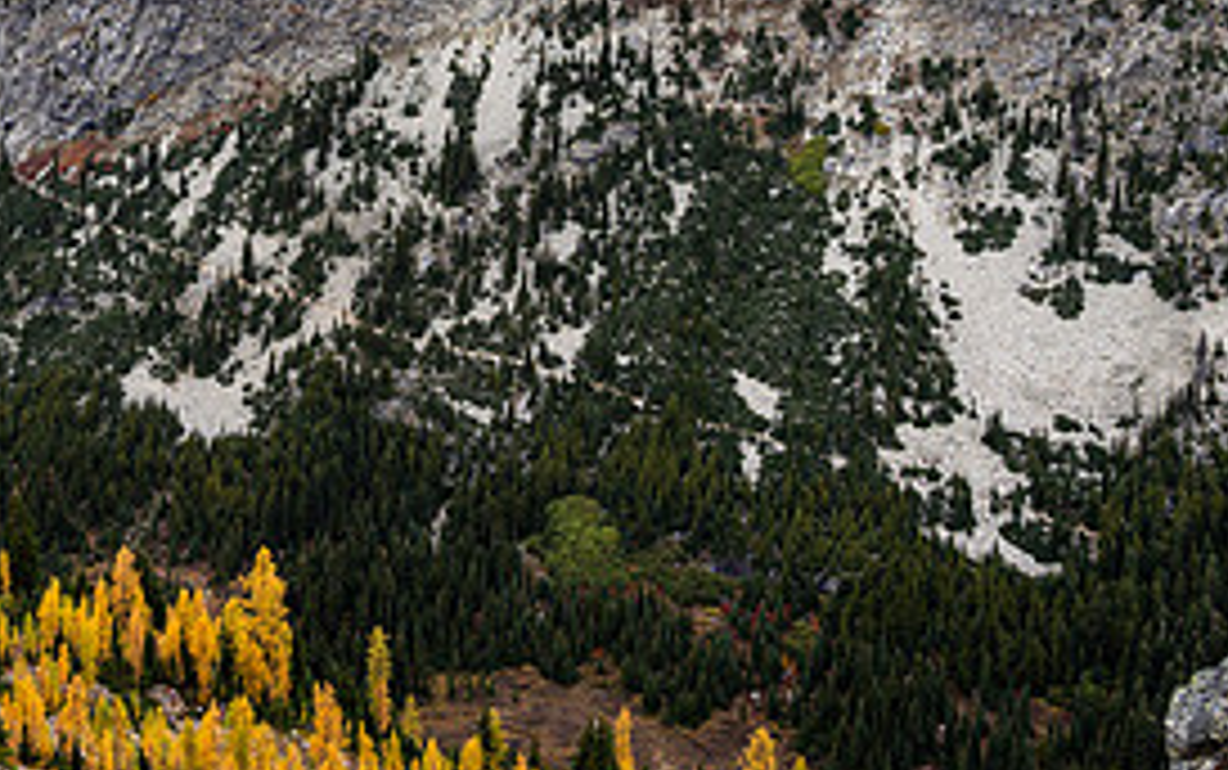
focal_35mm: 52
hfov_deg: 35.9
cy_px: -38
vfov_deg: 23.6
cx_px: 72
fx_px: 1741
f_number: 5.6
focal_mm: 24
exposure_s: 1/100
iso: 100
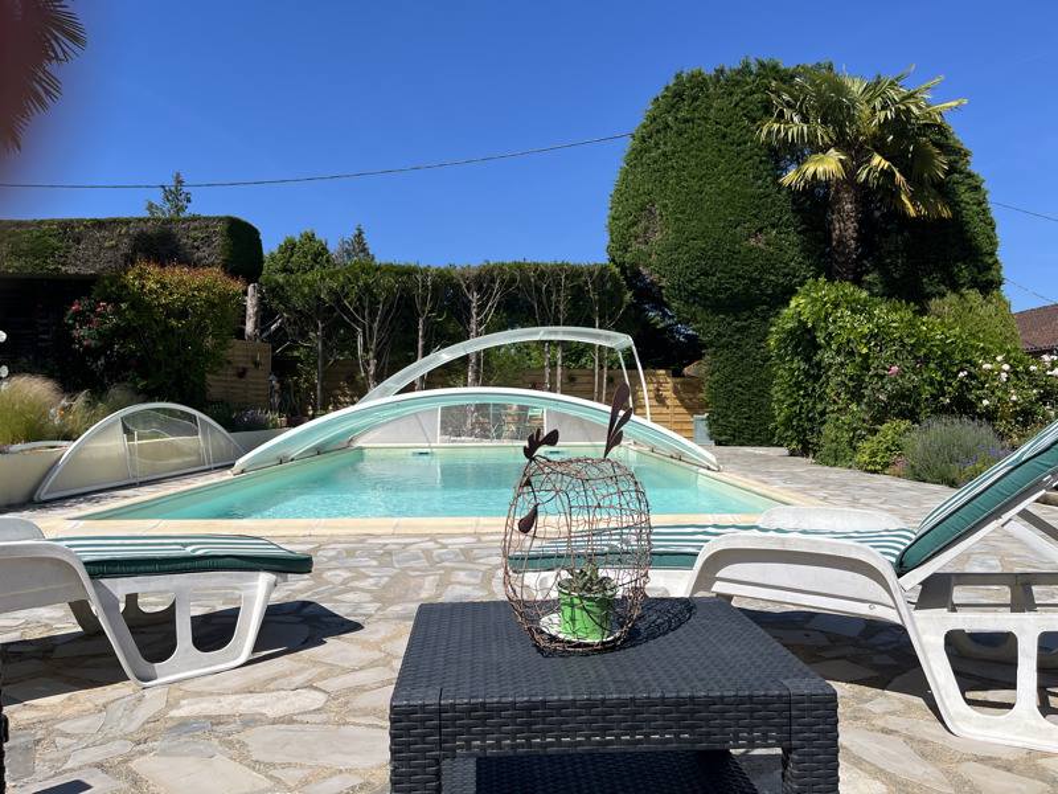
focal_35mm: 26
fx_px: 795
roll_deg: +0.5
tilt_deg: +0.3
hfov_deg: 67.3
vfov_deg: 53.1
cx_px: 529
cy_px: 397
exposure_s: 1/5319
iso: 50
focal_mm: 5.1
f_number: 1.6
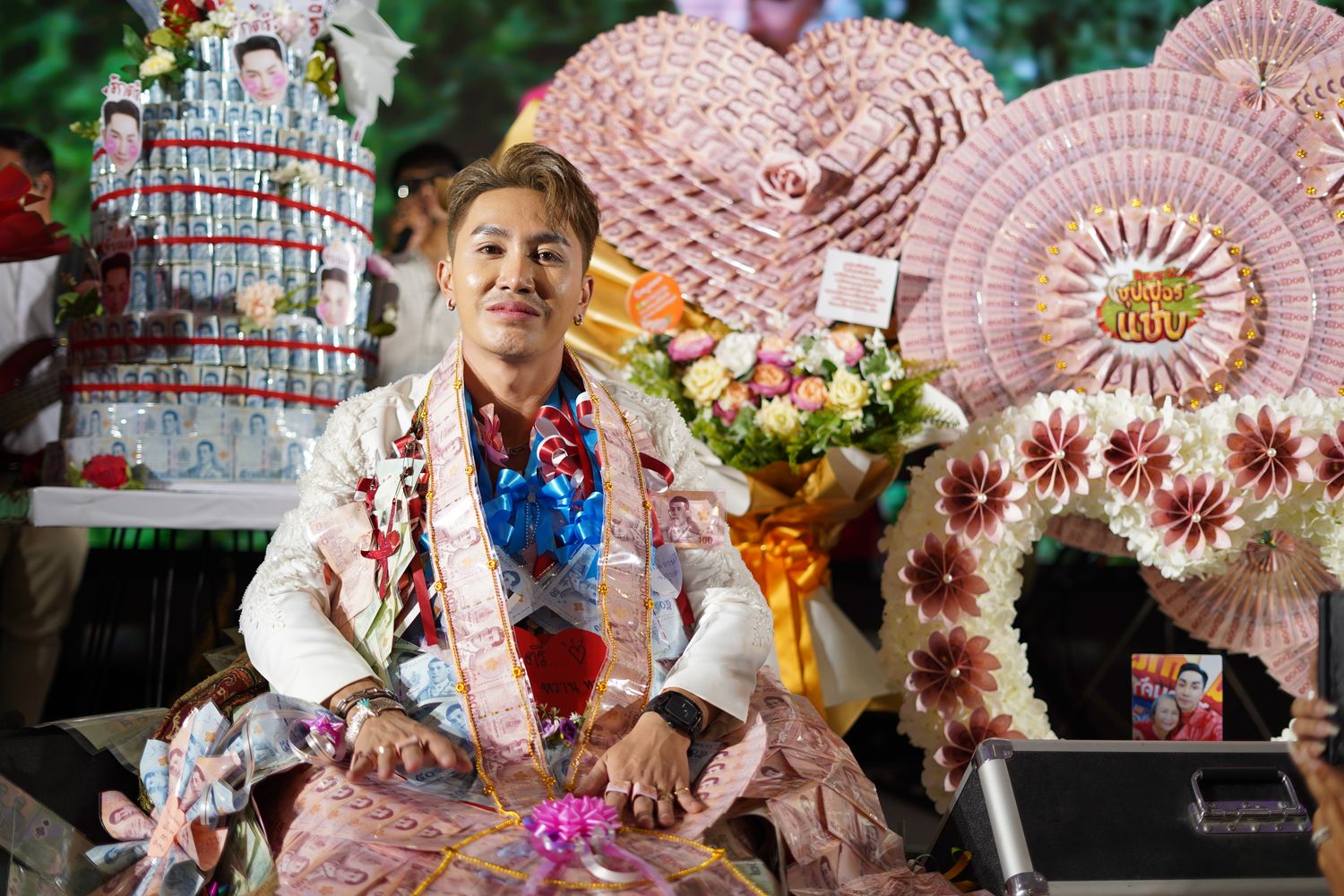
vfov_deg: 27.0
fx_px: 1867
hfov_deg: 39.6
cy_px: 448
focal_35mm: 50
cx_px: 672
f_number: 1.8
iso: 100
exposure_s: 1/125
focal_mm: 50
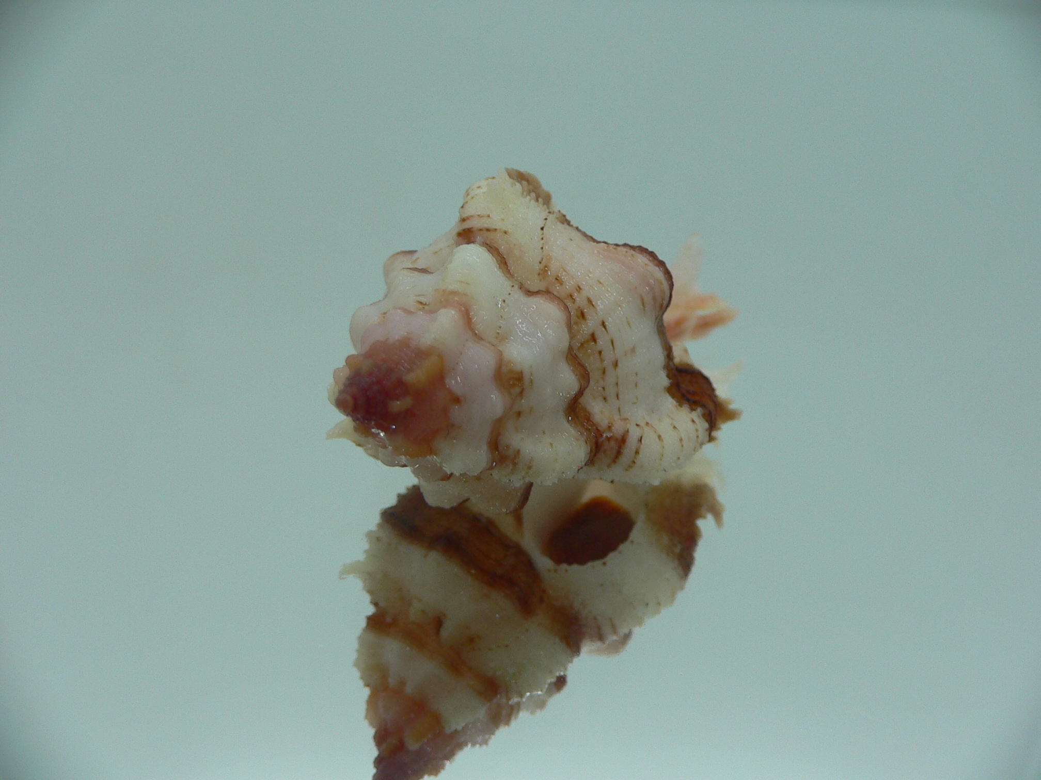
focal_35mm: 35
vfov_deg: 40.7
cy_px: 390
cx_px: 520
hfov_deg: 52.6
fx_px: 1053
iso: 80
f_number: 2.8
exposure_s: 1/60
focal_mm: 4.6
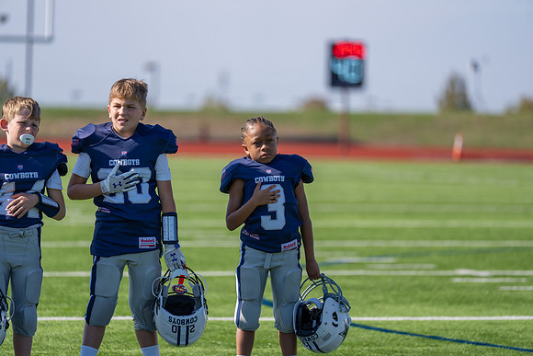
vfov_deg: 6.9
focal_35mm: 200
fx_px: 2962
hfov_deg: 10.3
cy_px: 178
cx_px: 266
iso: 100
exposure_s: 1/1600
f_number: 2.8
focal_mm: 200
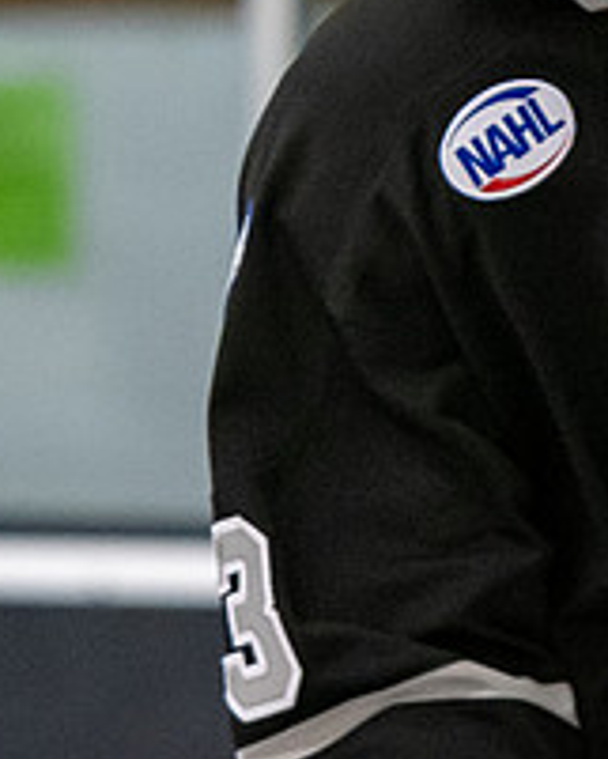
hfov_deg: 1.2
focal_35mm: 1311
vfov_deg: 1.5
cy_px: -64
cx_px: 511
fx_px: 29466
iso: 2000
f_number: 3.2
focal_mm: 200
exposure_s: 1/800
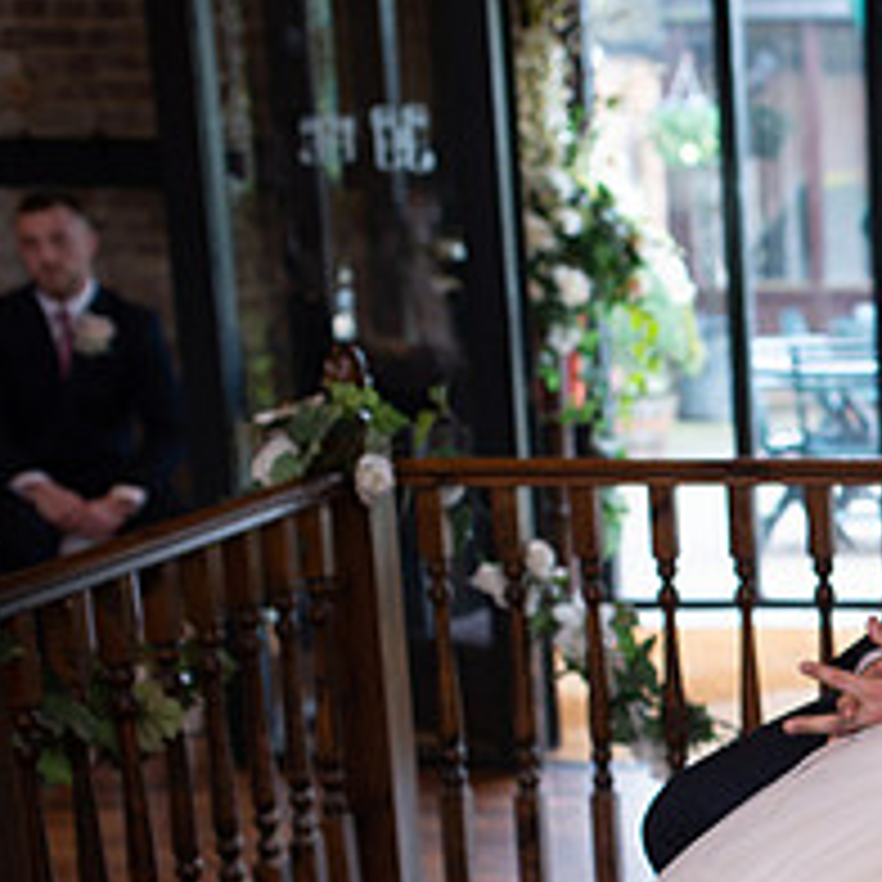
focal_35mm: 93
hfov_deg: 17.3
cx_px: 1204
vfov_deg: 18.6
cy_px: 669
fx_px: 2681
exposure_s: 1/125
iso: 320
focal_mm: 35
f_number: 2.5
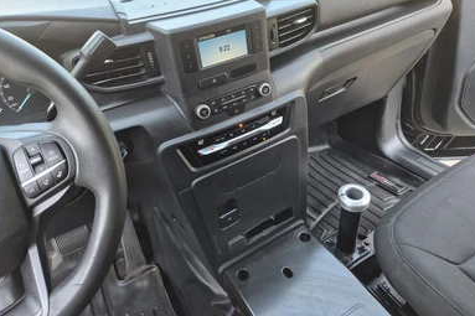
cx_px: 243
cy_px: 135
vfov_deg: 51.1
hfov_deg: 71.5
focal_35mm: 25
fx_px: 330
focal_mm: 5.4
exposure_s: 1/61
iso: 64
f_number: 1.8
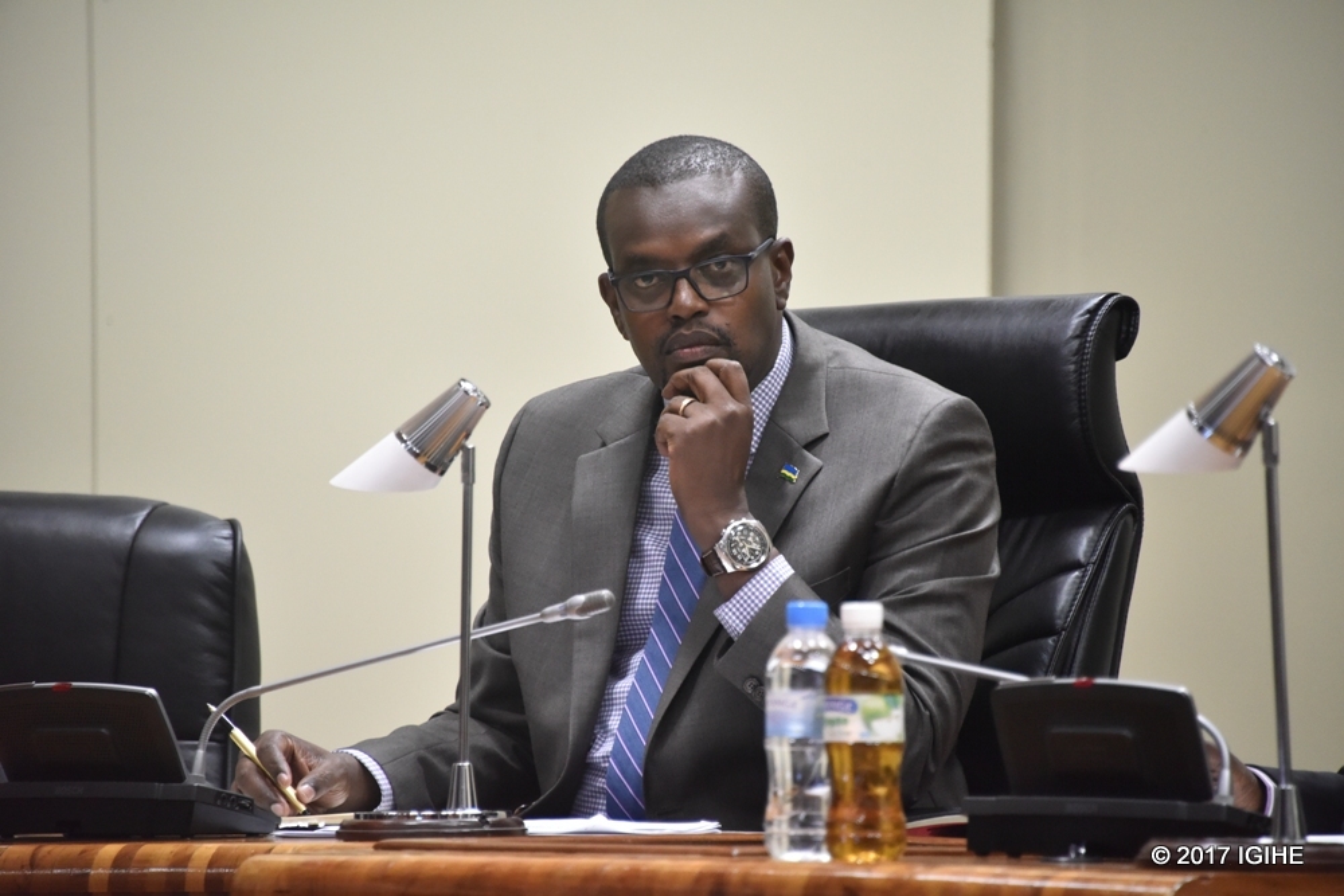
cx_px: 672
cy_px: 448
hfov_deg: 6.9
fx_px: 11201
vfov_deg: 4.6
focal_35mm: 300
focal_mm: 300
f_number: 5.6
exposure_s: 1/50
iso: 5000
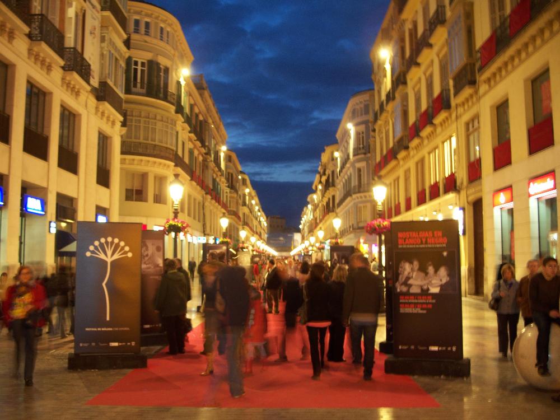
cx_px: 280
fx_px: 599
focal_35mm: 37
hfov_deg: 50.1
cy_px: 210
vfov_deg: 38.7
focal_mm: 7.8
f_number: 2.8
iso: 125
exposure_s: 1/2
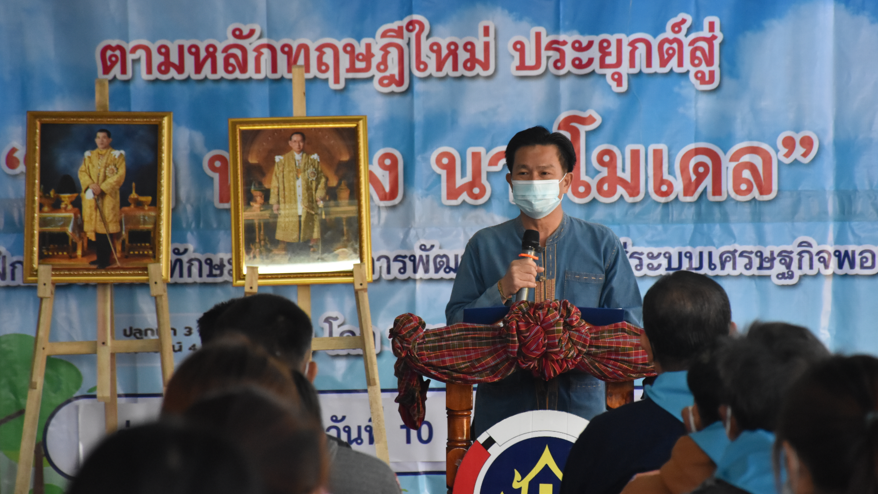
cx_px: 476
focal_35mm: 211
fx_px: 4912
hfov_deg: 10.2
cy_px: 226
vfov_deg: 5.8
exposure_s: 1/160
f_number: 5.6
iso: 2500
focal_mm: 122
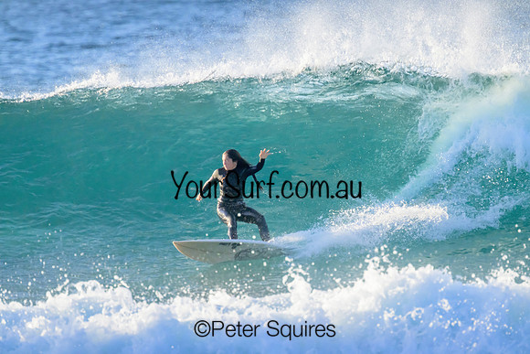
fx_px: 11780
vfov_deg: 1.7
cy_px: 177
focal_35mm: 800
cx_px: 265
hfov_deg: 2.6
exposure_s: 1/2000
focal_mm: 800
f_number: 11
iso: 4000
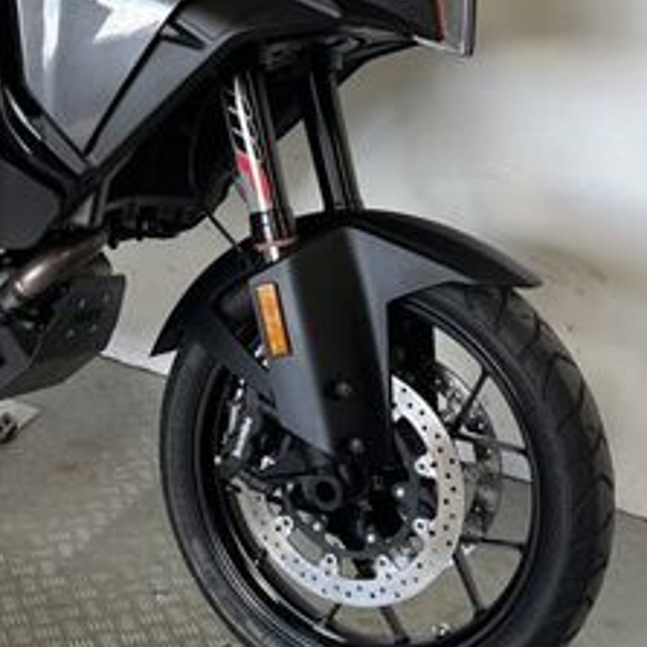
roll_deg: -4.0
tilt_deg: -15.9
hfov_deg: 25.7
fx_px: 1396
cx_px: 139
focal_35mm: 66
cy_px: 136
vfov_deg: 25.7
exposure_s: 1/100
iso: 80
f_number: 1.6
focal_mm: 5.1
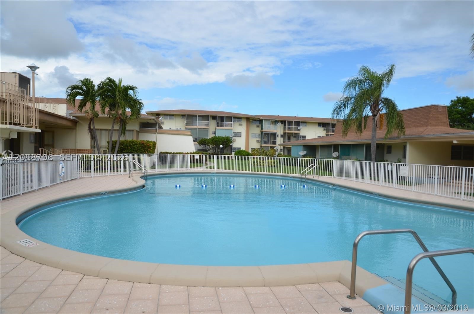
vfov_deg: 52.9
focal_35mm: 24
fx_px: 315
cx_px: 237
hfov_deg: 73.9
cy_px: 157
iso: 100
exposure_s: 1/250
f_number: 8
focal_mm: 16
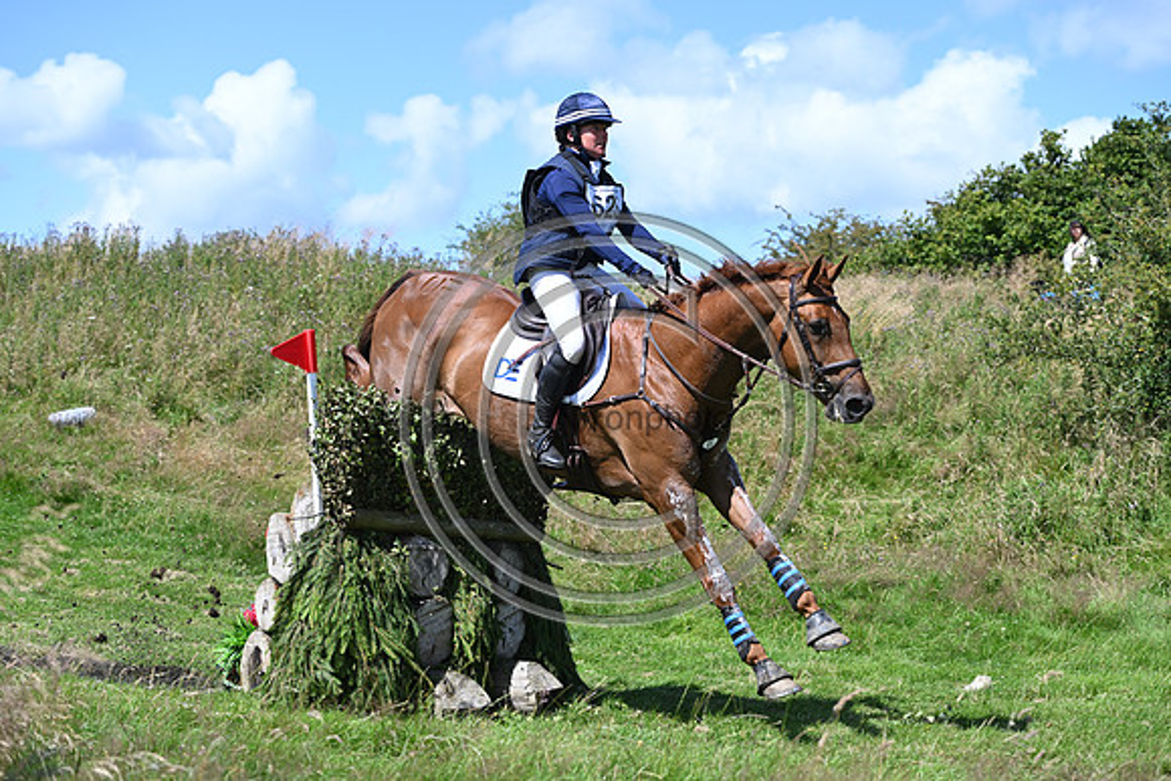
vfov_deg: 19.5
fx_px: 2277
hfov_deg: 28.8
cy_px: 390
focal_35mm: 70
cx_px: 586
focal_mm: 70
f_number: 4.5
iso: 220
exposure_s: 1/1250
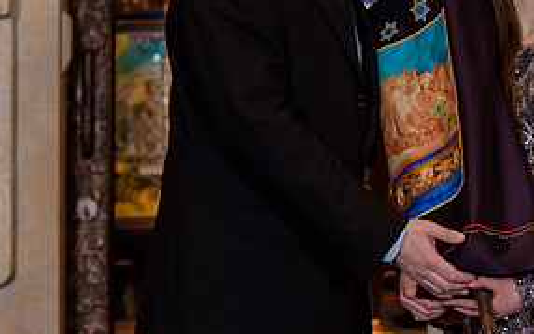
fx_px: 4513
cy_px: 59
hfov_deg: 6.8
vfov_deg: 4.2
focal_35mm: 310
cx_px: 497
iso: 640
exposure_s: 1/200
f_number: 3.2
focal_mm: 150
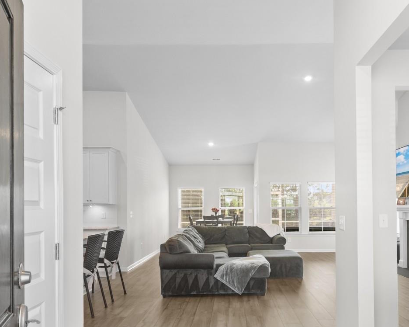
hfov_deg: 65.8
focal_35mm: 26
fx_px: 315
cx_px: 232
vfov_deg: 54.3
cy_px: 204
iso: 100
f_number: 4.8
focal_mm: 11
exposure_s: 1/6
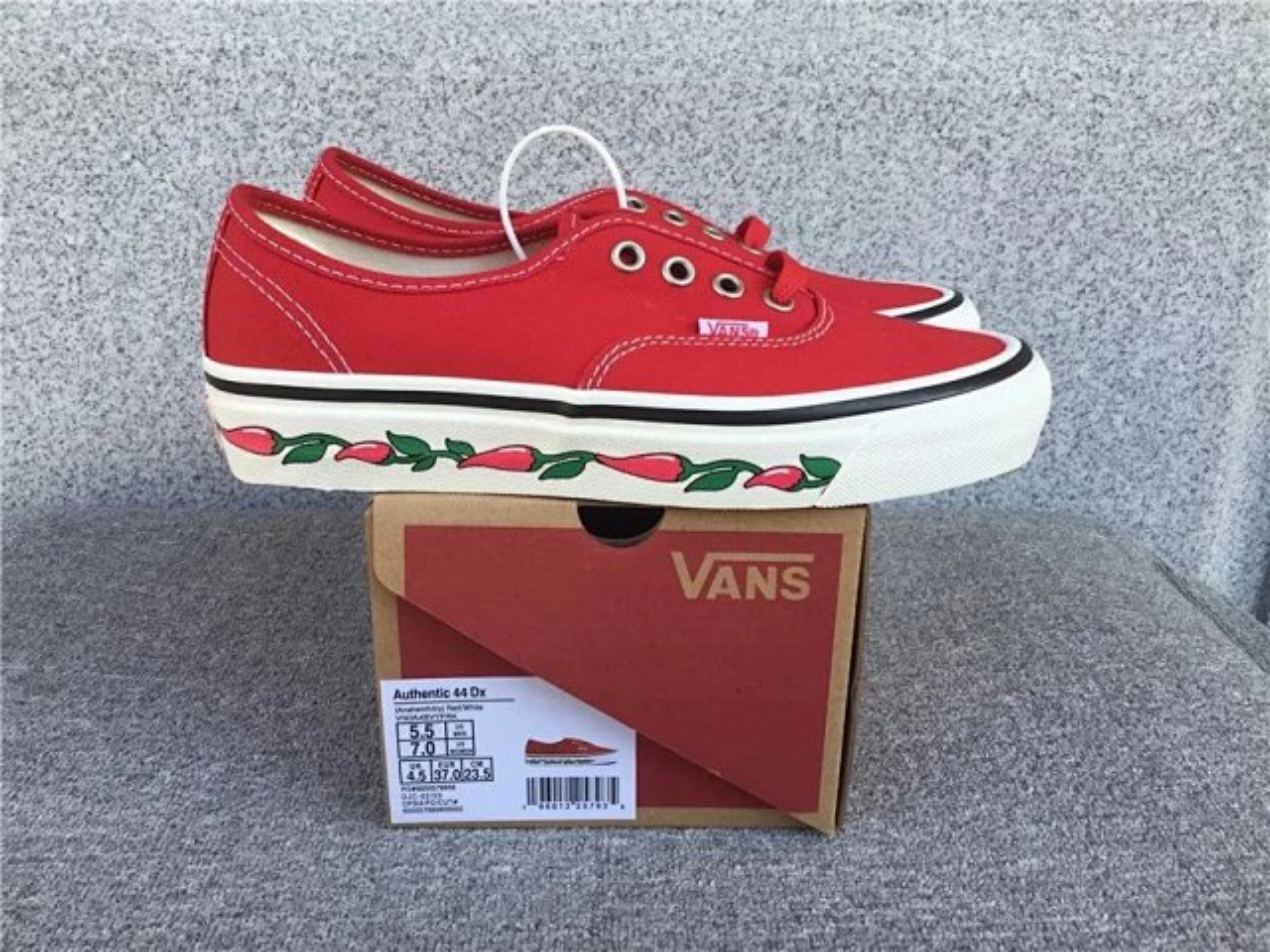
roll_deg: -0.8
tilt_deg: -17.6
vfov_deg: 45.4
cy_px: 476
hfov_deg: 58.4
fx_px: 1137
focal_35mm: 31
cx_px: 635
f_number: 2.4
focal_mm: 3.3
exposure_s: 1/145
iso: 25
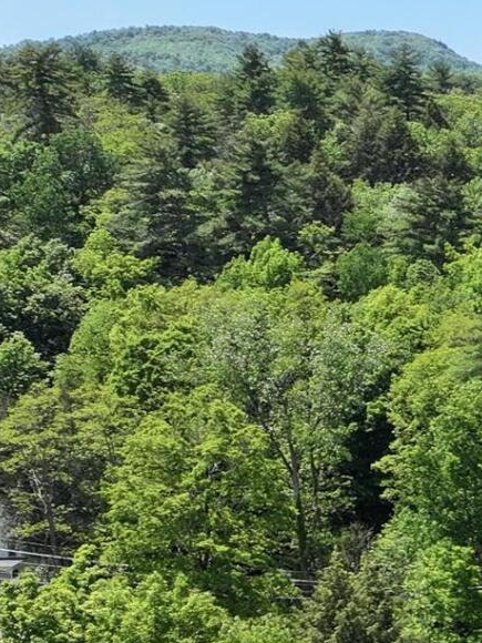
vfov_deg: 15.1
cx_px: 1276
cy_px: 845
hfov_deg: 10.0
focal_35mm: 124
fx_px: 2302
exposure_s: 1/1600
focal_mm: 12.29
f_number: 2.8
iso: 170
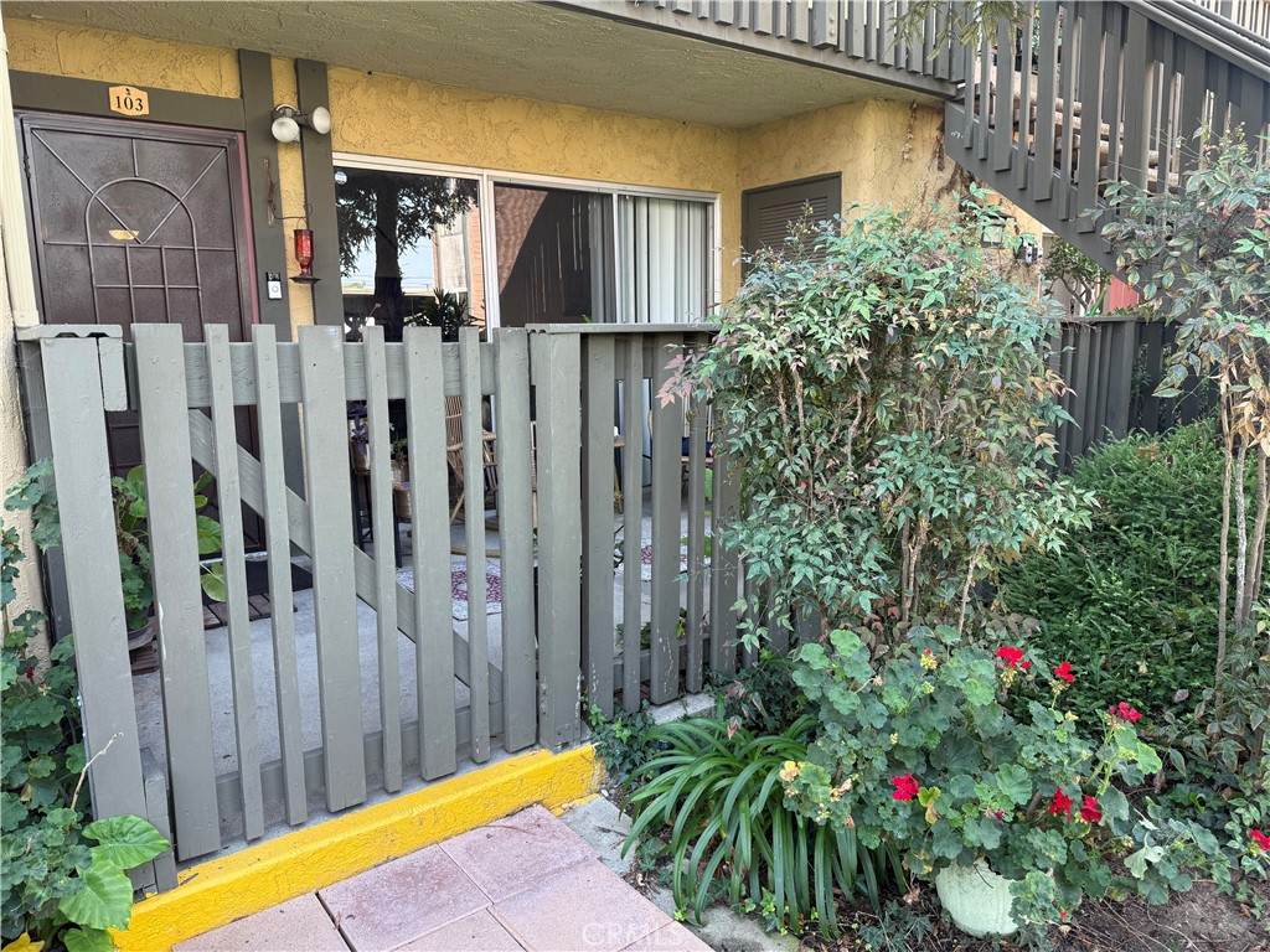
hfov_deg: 71.6
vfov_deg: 56.8
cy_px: 476
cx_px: 635
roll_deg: +1.4
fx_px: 881
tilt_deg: -9.8
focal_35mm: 24
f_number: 1.78
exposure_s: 1/121
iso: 64
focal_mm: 6.76
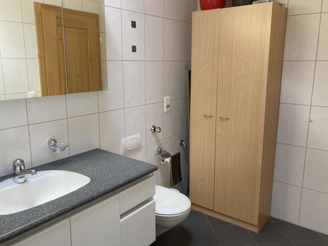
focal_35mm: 29
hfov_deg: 61.7
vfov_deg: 48.2
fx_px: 275
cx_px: 163
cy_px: 121
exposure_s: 1/50
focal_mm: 3.99
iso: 80
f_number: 1.8
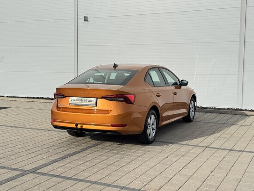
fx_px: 352
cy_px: 96
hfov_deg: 39.6
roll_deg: -0.5
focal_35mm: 48
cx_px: 127
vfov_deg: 30.3
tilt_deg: -4.3
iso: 64
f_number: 1.78
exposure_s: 1/3257
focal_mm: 6.76
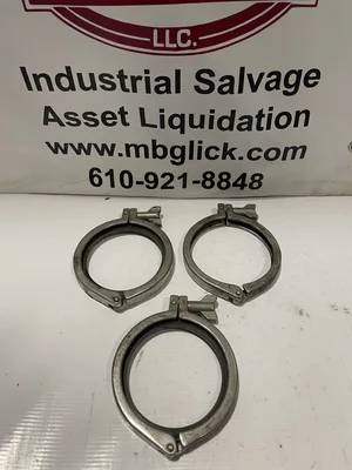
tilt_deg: -49.6
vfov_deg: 67.3
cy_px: 235
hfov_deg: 53.1
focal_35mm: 26
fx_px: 353
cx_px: 176
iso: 125
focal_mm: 4.2
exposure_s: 1/60
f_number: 1.6
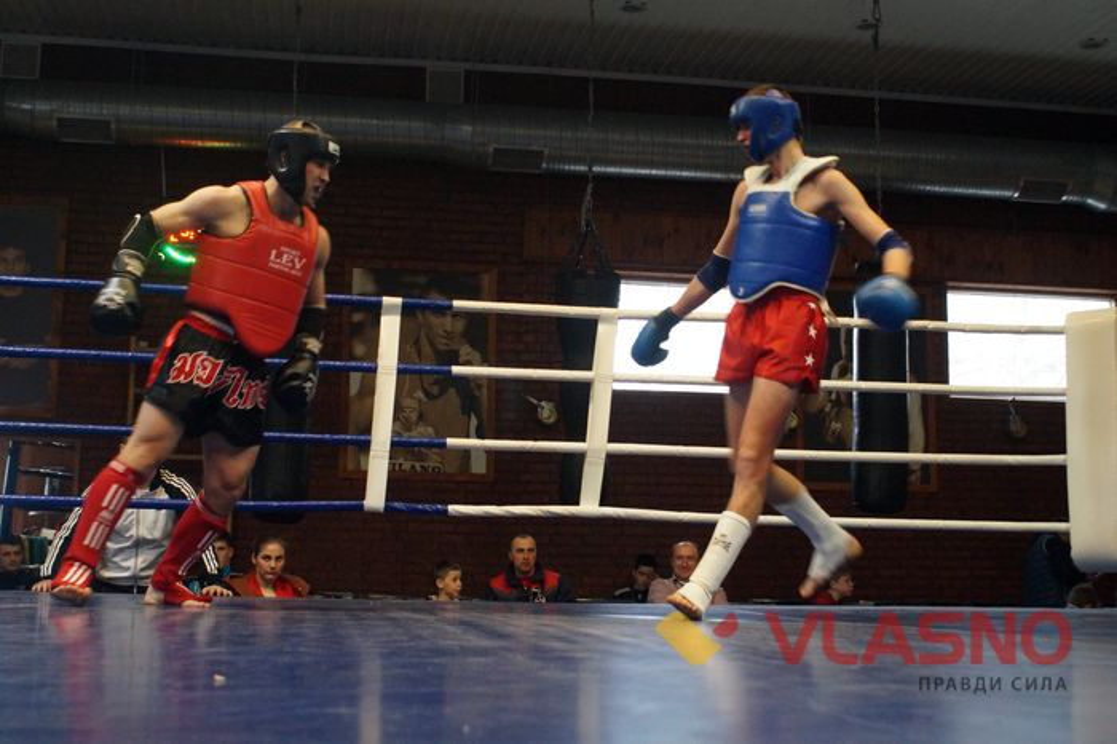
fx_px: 1628
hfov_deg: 37.9
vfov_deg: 25.7
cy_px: 372
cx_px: 558
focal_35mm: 52
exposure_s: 1/100
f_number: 5.6
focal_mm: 35
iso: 3200
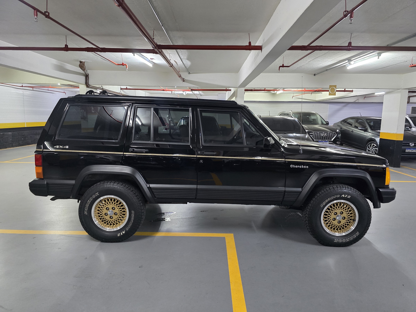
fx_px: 276
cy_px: 156
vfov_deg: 58.9
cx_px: 208
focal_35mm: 23
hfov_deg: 73.9
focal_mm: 6.3
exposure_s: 1/30
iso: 1600
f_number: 1.7
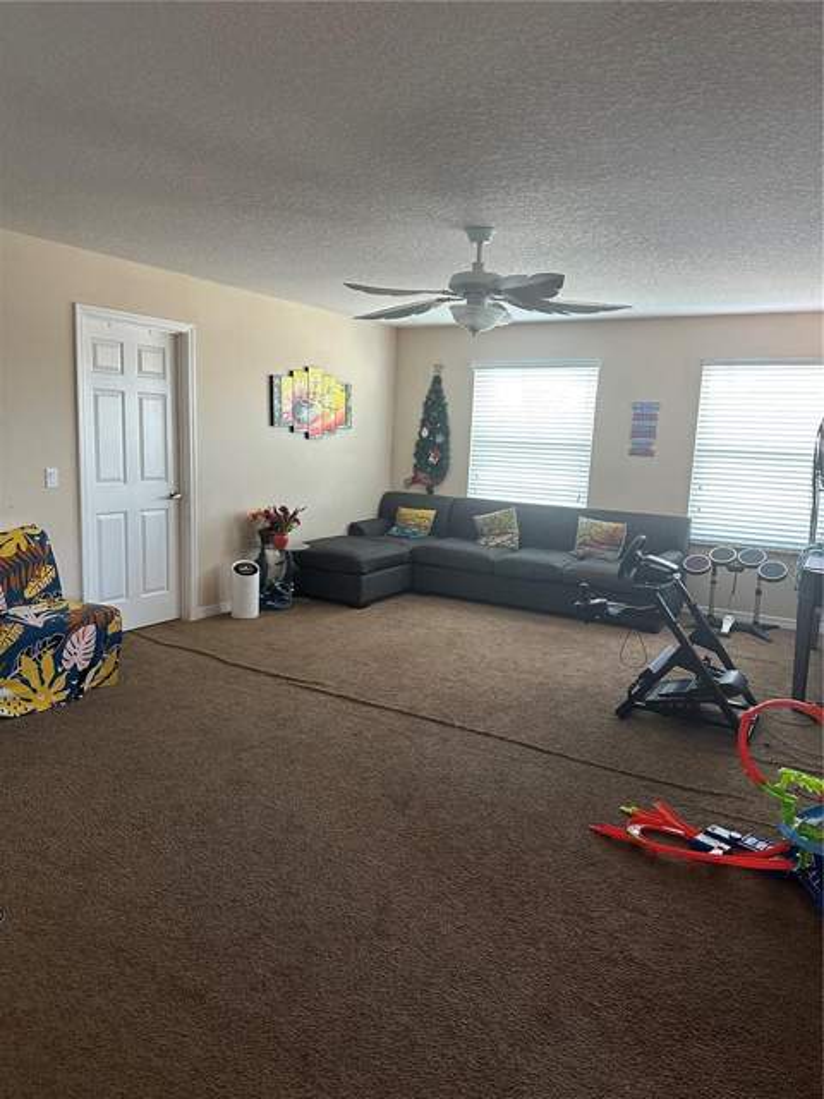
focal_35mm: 24
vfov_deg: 71.6
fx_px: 762
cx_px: 412
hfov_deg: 56.8
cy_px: 550
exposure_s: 1/60
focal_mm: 6.86
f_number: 1.78
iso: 320
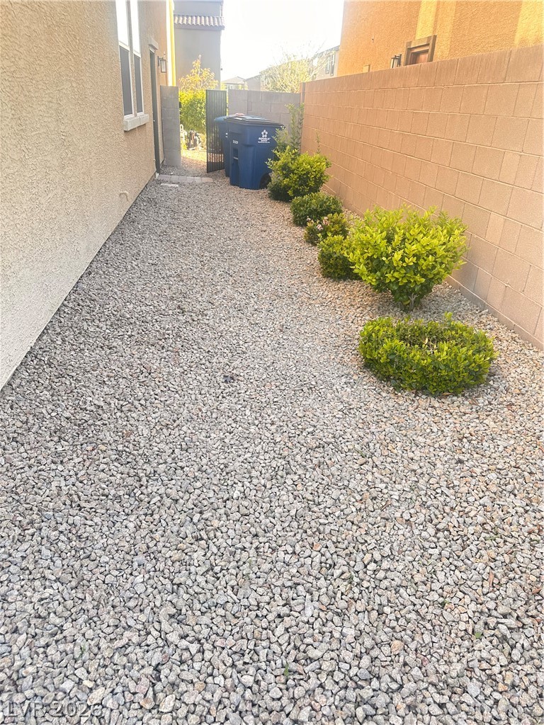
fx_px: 503
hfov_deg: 56.8
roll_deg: -3.2
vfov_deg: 71.6
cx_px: 272
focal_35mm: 24
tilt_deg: -27.1
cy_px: 362
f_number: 1.78
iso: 80
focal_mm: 6.86
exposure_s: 1/179
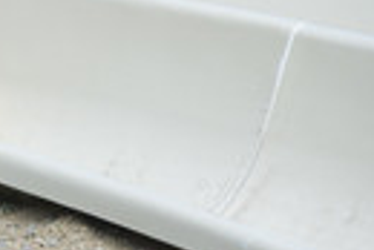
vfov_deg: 2.3
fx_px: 6240
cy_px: 102
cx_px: -190
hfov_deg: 3.4
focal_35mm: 600
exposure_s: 1/640
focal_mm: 195
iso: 450
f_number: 6.3
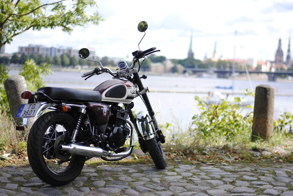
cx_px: 146
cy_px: 98
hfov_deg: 26.9
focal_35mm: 75
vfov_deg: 18.3
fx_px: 612
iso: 200
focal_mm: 50
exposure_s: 1/4000
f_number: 1.8
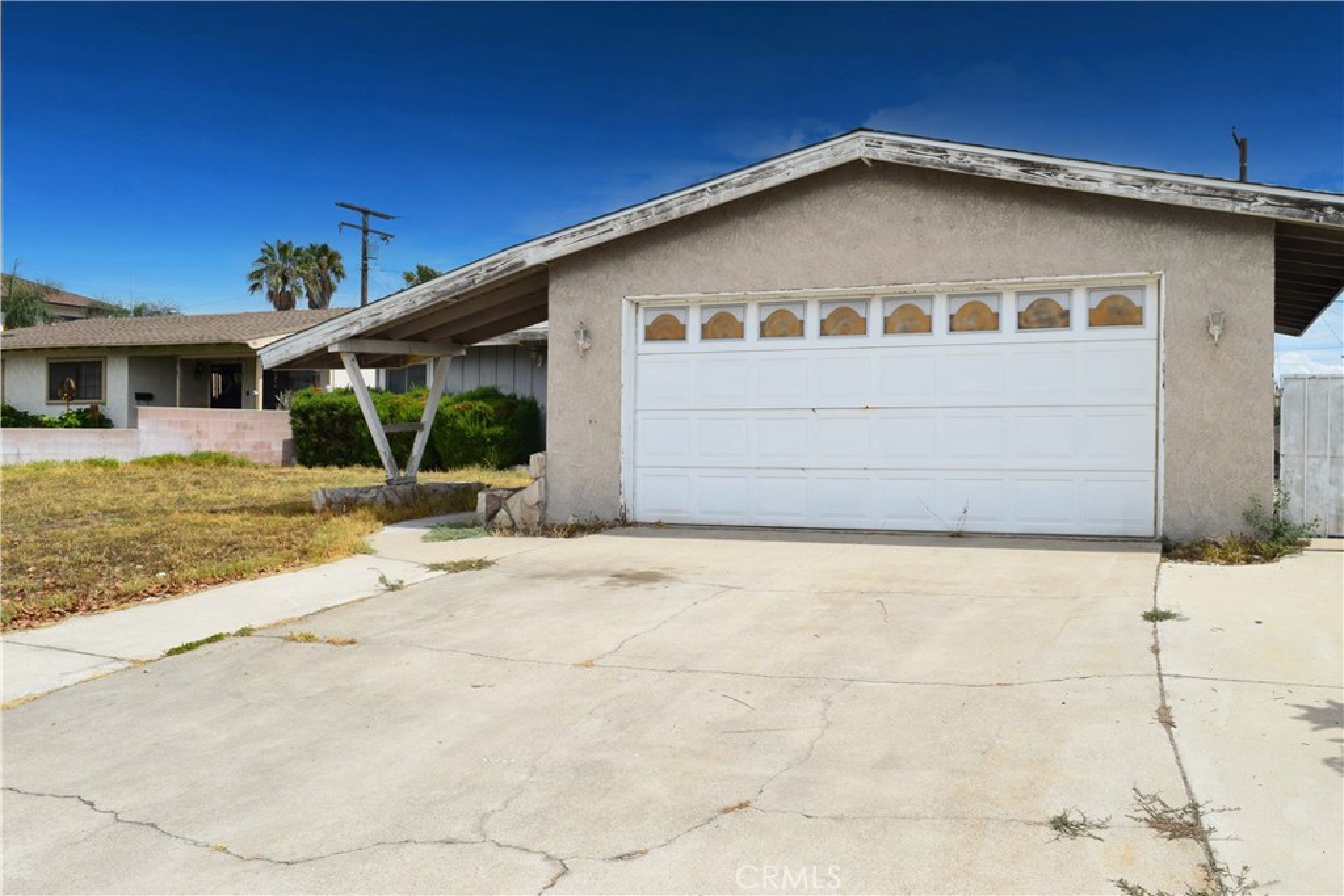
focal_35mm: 27
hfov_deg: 67.4
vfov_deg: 47.9
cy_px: 448
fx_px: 1008
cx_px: 672
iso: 200
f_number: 10
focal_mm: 18
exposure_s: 1/400
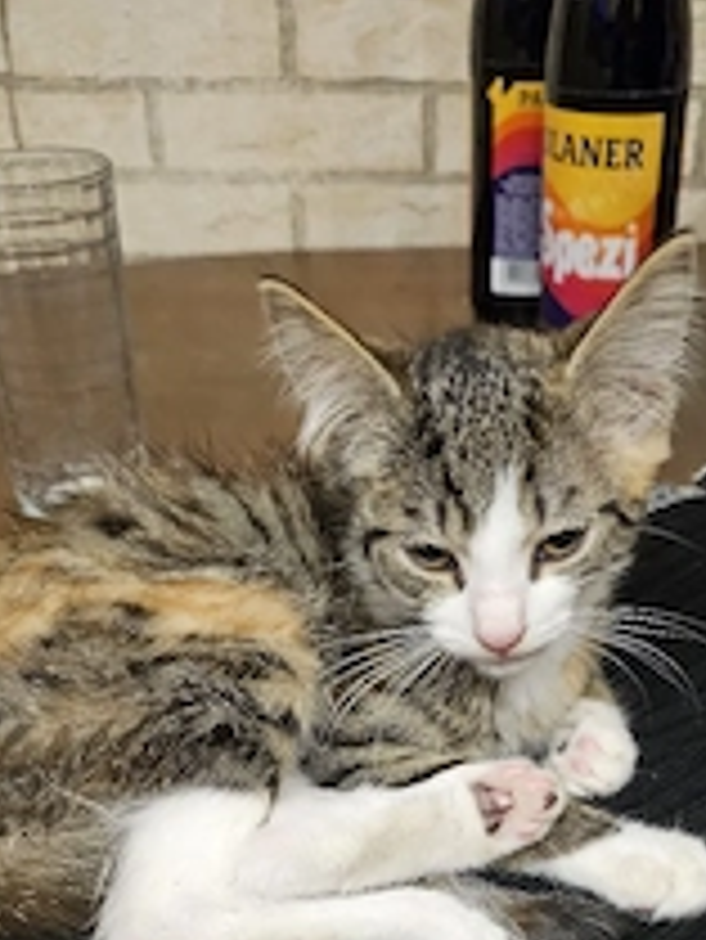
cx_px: 427
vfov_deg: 39.0
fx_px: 1195
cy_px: 895
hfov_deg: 32.8
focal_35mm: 44
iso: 1000
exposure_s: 1/25.1
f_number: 1.7
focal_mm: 6.3
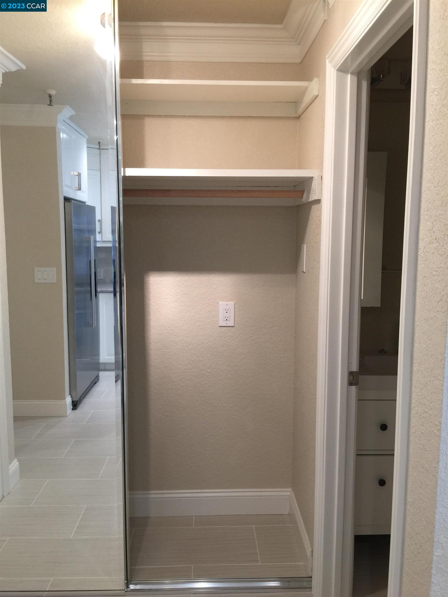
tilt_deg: -5.8
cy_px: 298
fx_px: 500
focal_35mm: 29
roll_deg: +0.0
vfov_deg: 61.7
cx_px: 224
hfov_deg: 48.2
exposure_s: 1/15
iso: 40
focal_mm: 4.15
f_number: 2.2
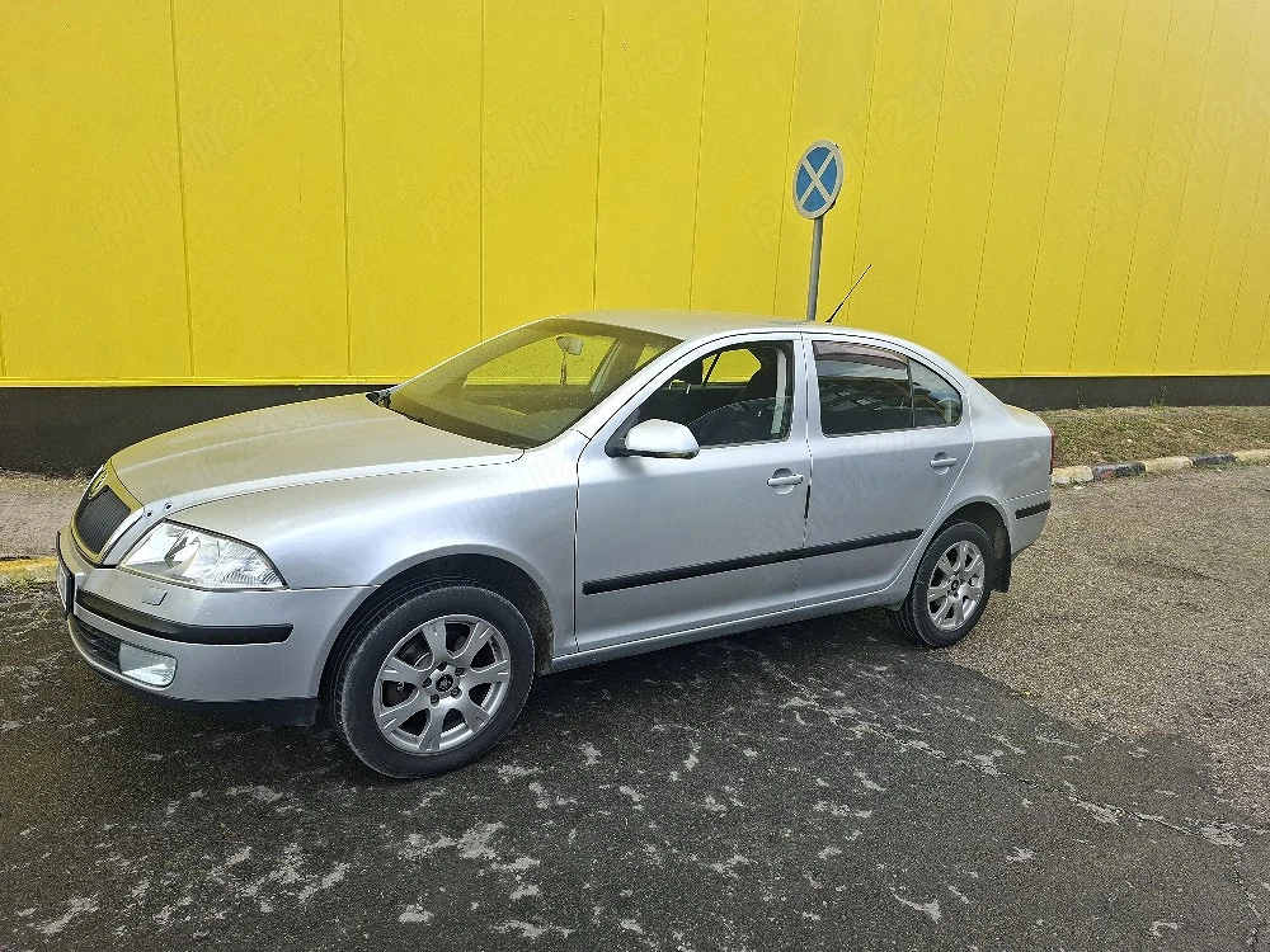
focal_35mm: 23
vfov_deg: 58.9
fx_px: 844
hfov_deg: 73.9
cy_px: 476
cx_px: 635
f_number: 1.8
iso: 50
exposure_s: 1/625
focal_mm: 5.54
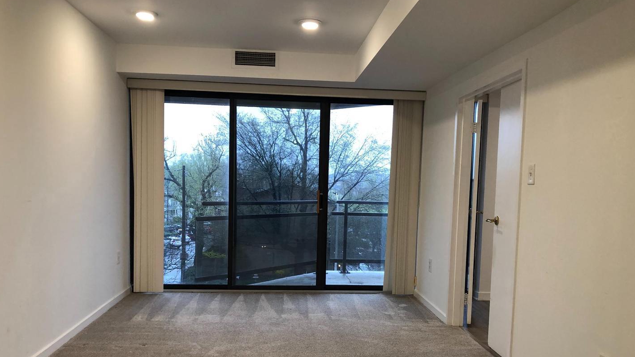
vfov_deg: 37.5
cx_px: 319
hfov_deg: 62.6
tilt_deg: -4.7
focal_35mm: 31
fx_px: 522
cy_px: 228
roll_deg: -1.1
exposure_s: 1/30
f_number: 1.8
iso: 32
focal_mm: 4
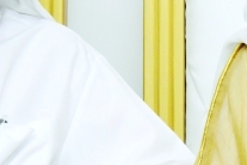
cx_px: 217
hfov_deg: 8.1
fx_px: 1746
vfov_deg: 5.4
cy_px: 74
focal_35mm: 255
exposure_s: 1/100
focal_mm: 55
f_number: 5.6
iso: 800
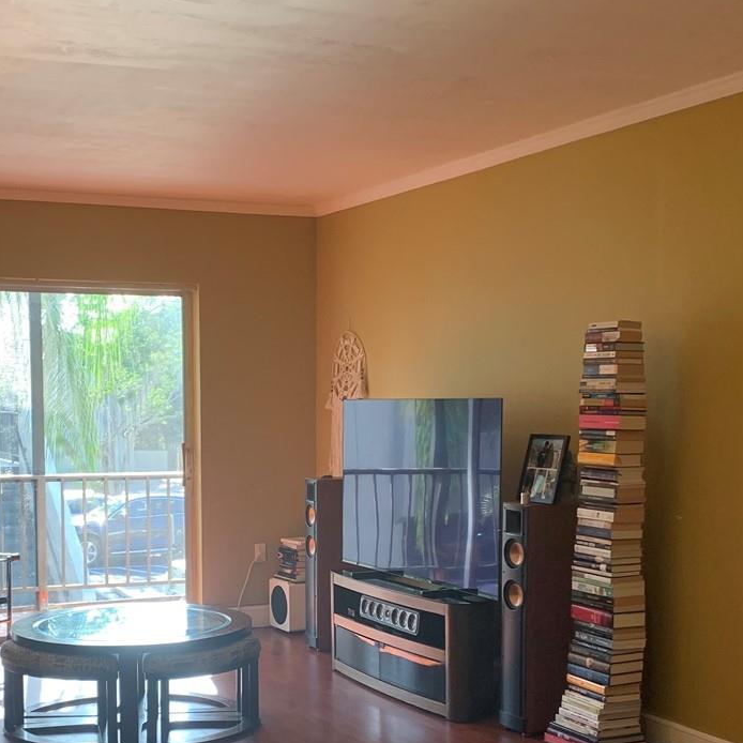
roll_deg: +0.8
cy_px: 535
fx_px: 1287
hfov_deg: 32.0
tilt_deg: -6.8
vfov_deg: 31.8
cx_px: 271
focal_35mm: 53
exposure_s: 1/120
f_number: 1.8
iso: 100
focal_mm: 4.25
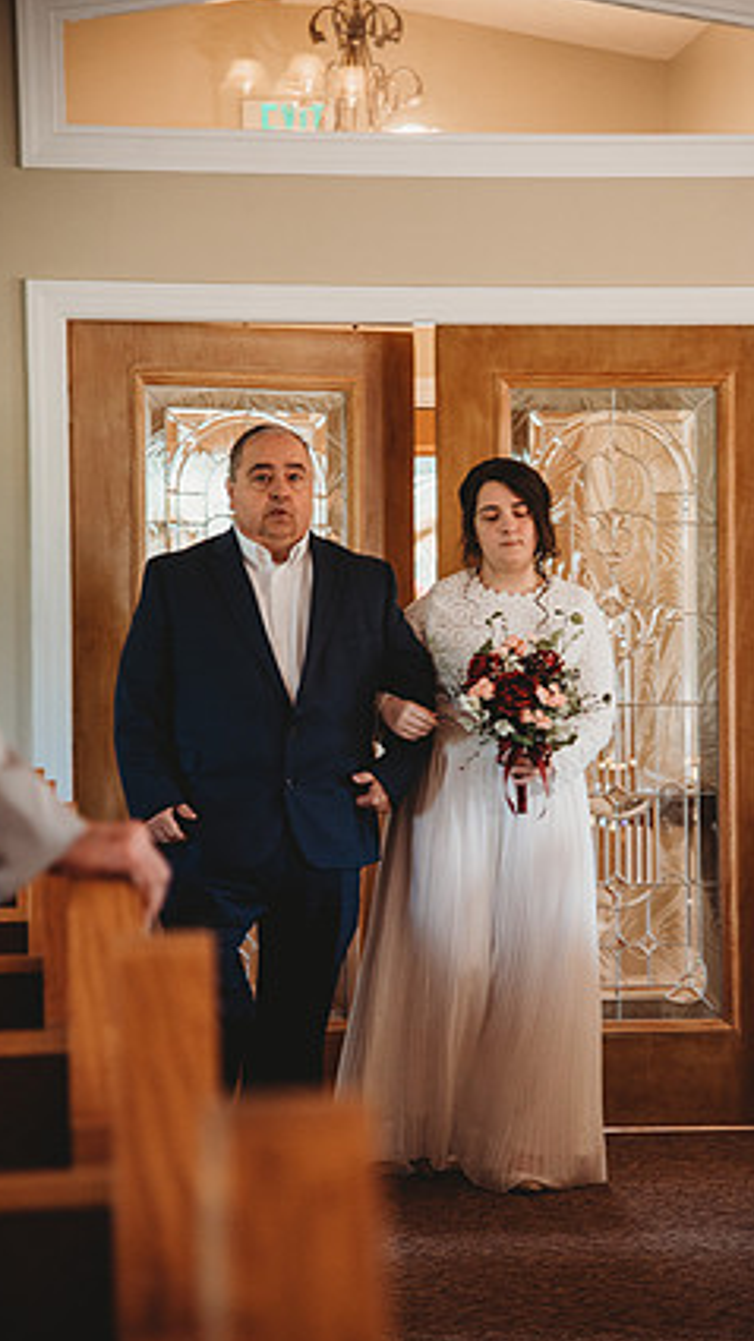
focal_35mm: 102
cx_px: 451
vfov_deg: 20.9
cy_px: 678
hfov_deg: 11.9
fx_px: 3626
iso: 800
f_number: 4
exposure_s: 1/125
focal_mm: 92
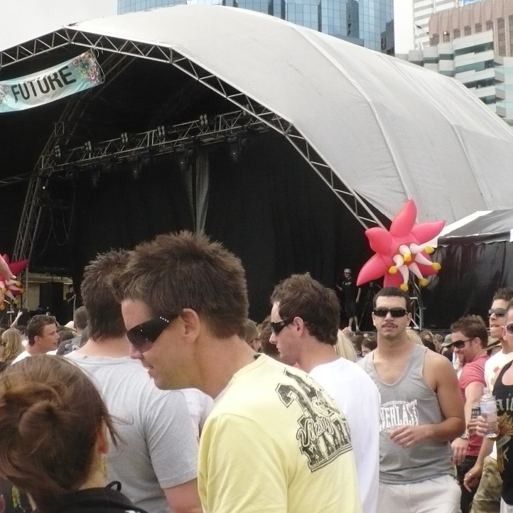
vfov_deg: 29.5
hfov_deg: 29.5
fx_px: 972
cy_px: 232
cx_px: 303
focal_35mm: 58
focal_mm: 6.1
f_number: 8
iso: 400
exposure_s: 1/400
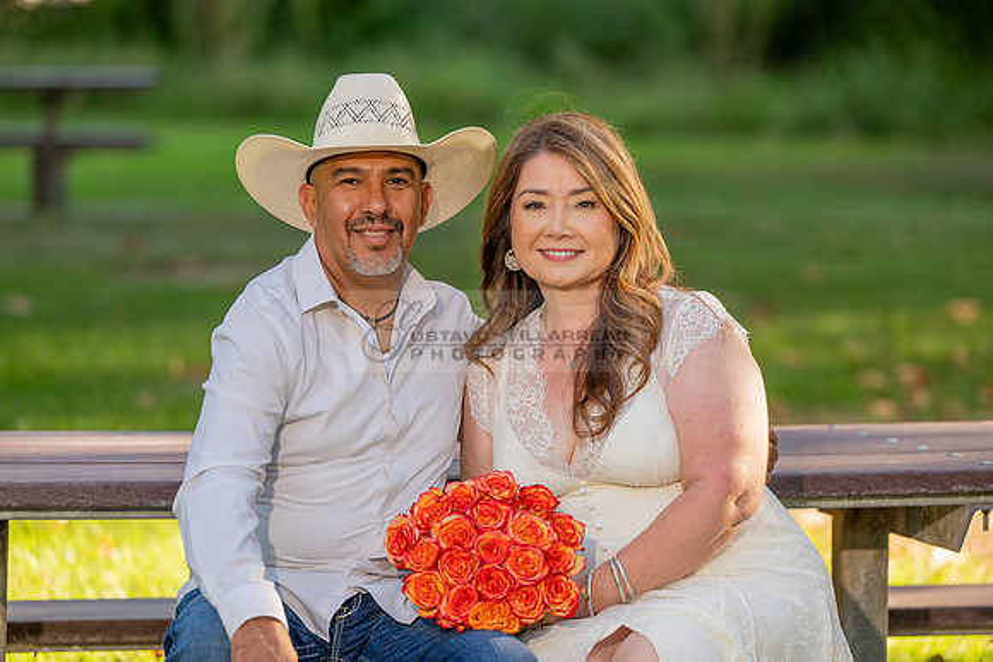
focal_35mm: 200
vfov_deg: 6.9
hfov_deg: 10.3
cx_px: 496
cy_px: 331
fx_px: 5518
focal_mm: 200
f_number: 4
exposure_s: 1/200
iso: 200
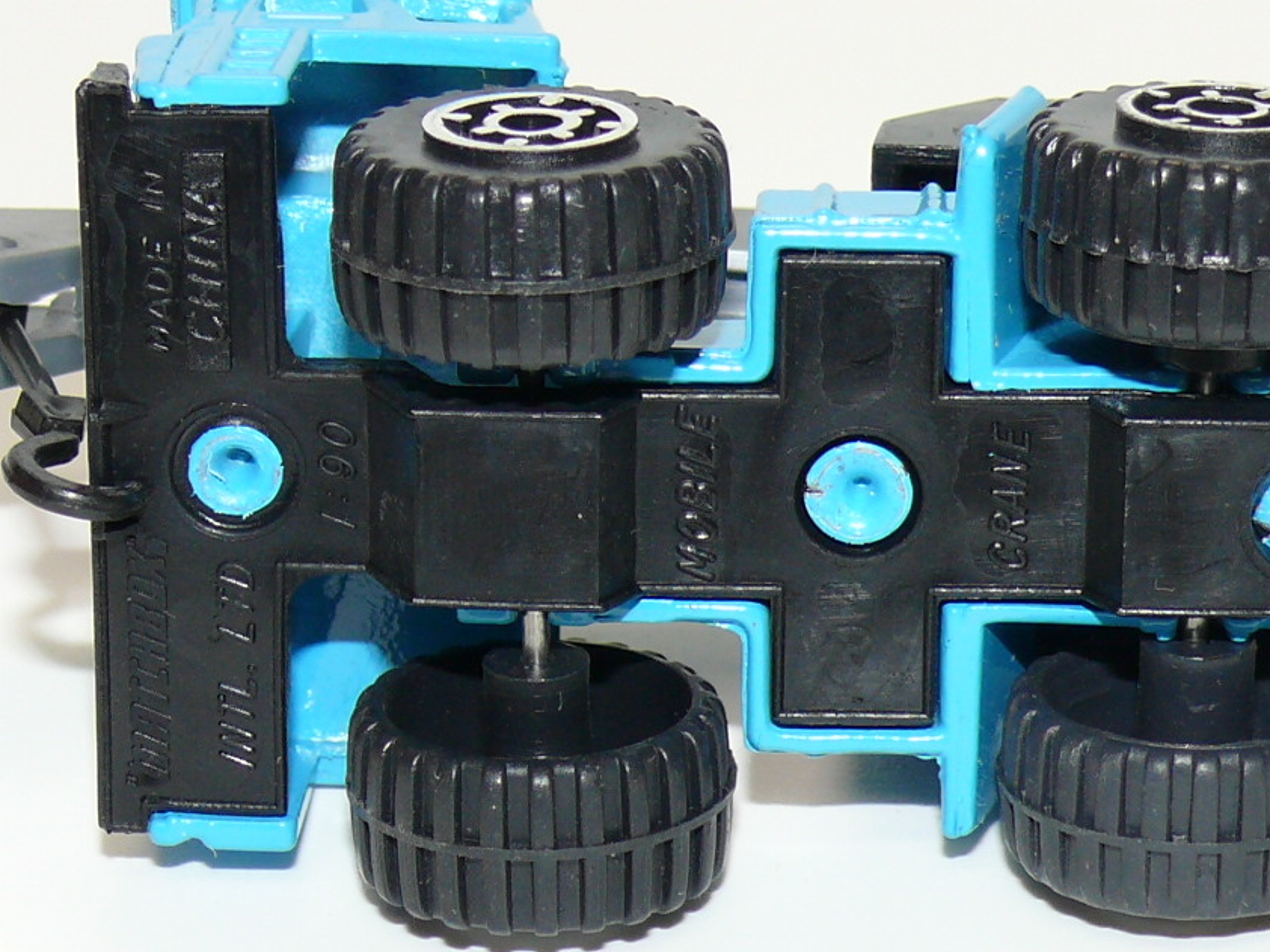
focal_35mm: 154
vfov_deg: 9.6
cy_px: 398
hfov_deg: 12.8
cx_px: 833
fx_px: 5648
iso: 100
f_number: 4
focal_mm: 11.8
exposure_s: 1/30
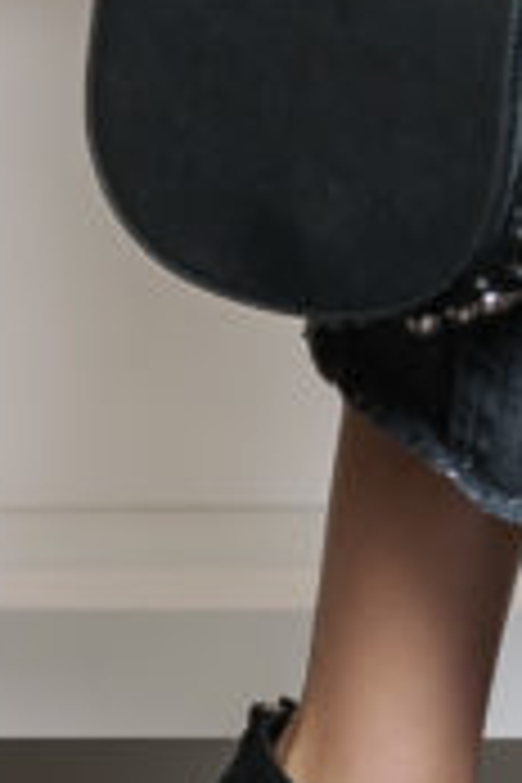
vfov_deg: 3.6
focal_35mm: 565
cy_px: -808
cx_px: 1017
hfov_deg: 2.4
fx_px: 12288
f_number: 10
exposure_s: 1/125
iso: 200
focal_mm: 85
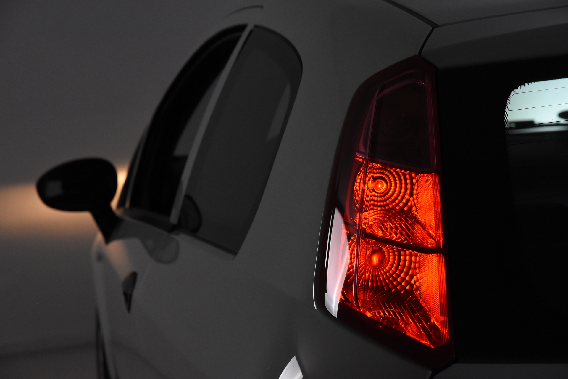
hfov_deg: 19.5
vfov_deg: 13.0
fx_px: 1657
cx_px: 284
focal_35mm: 105
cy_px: 190
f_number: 6.3
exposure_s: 1/640
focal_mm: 70
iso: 1600
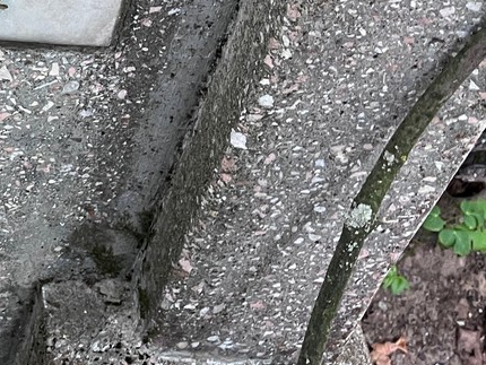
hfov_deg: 19.5
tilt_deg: -39.2
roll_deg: +1.7
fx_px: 1222
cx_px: -246
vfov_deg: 16.3
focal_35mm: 87
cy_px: -77
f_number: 1.6
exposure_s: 1/67
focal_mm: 5.1
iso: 125
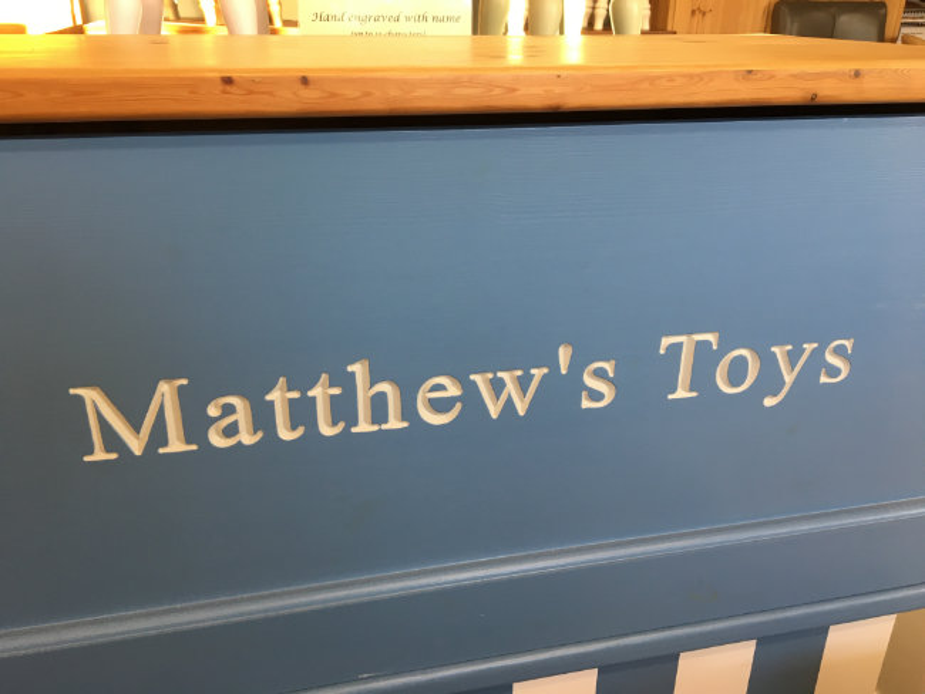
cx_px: 462
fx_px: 775
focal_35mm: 29
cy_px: 347
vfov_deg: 48.3
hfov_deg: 61.6
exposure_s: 1/33
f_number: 2.2
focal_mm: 4.2
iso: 32
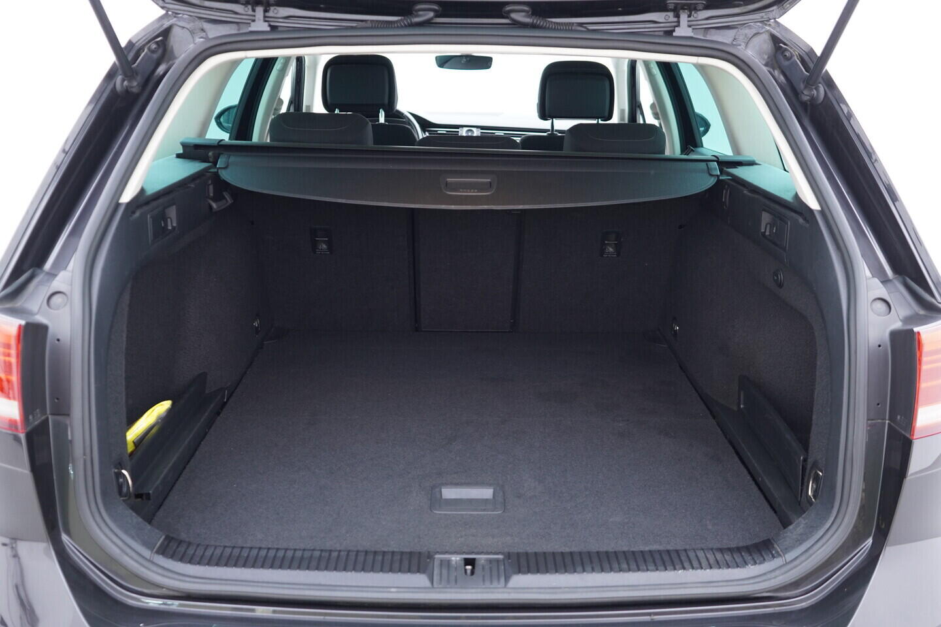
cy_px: 314
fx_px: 941
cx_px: 470
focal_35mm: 36
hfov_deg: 53.1
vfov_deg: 36.9
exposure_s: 1/40
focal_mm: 24
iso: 400
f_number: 2.8
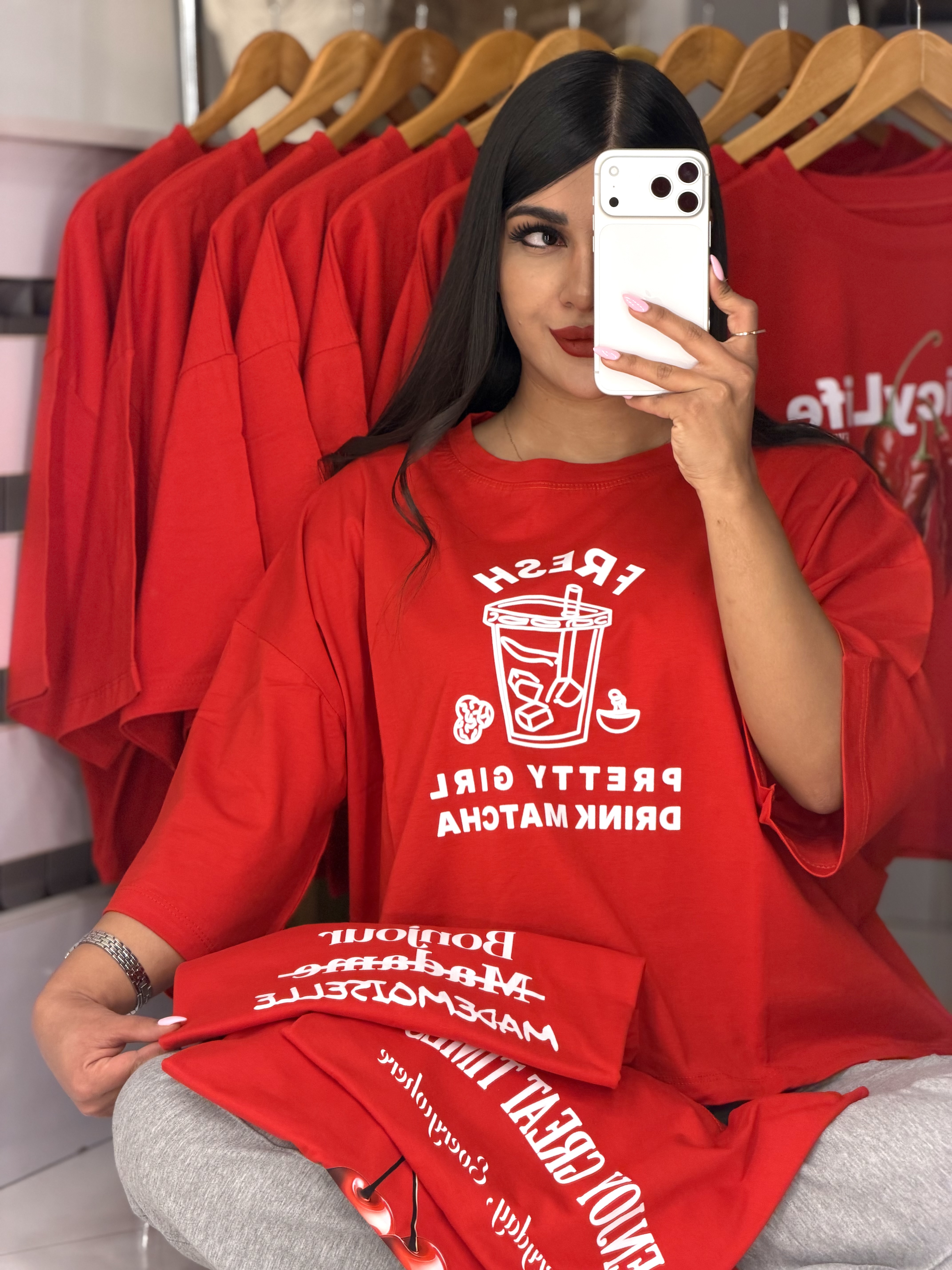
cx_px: 476
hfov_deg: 14.8
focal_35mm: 100
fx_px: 3667
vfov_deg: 19.6
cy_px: 635
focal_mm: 16.89
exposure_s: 1/100
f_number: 2.8
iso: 64
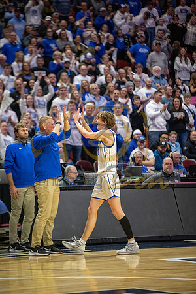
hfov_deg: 8.3
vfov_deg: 12.5
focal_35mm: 165
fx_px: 1347
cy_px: 147
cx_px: 98
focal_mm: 165
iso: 2500
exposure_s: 1/1000
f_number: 2.8
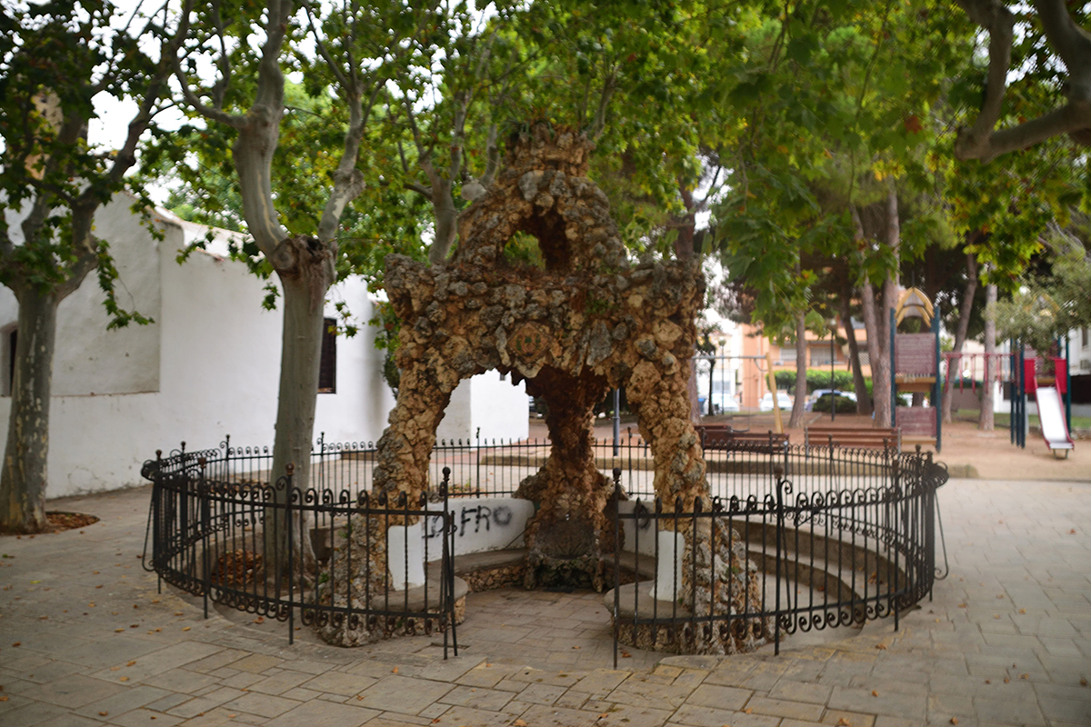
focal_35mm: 27
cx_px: 546
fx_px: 818
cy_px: 364
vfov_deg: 47.9
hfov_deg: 67.4
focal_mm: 18
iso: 200
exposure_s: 1/4
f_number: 4
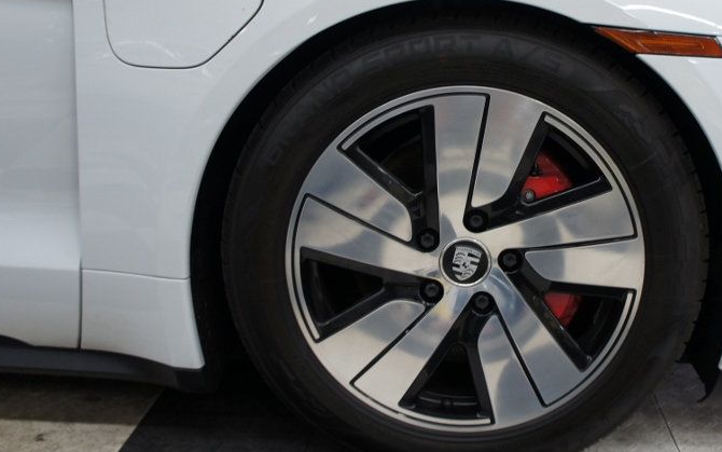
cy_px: 170
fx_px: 827
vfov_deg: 30.4
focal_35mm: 42
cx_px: 491
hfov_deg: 46.3
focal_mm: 18
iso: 250
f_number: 3.5
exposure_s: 1/30
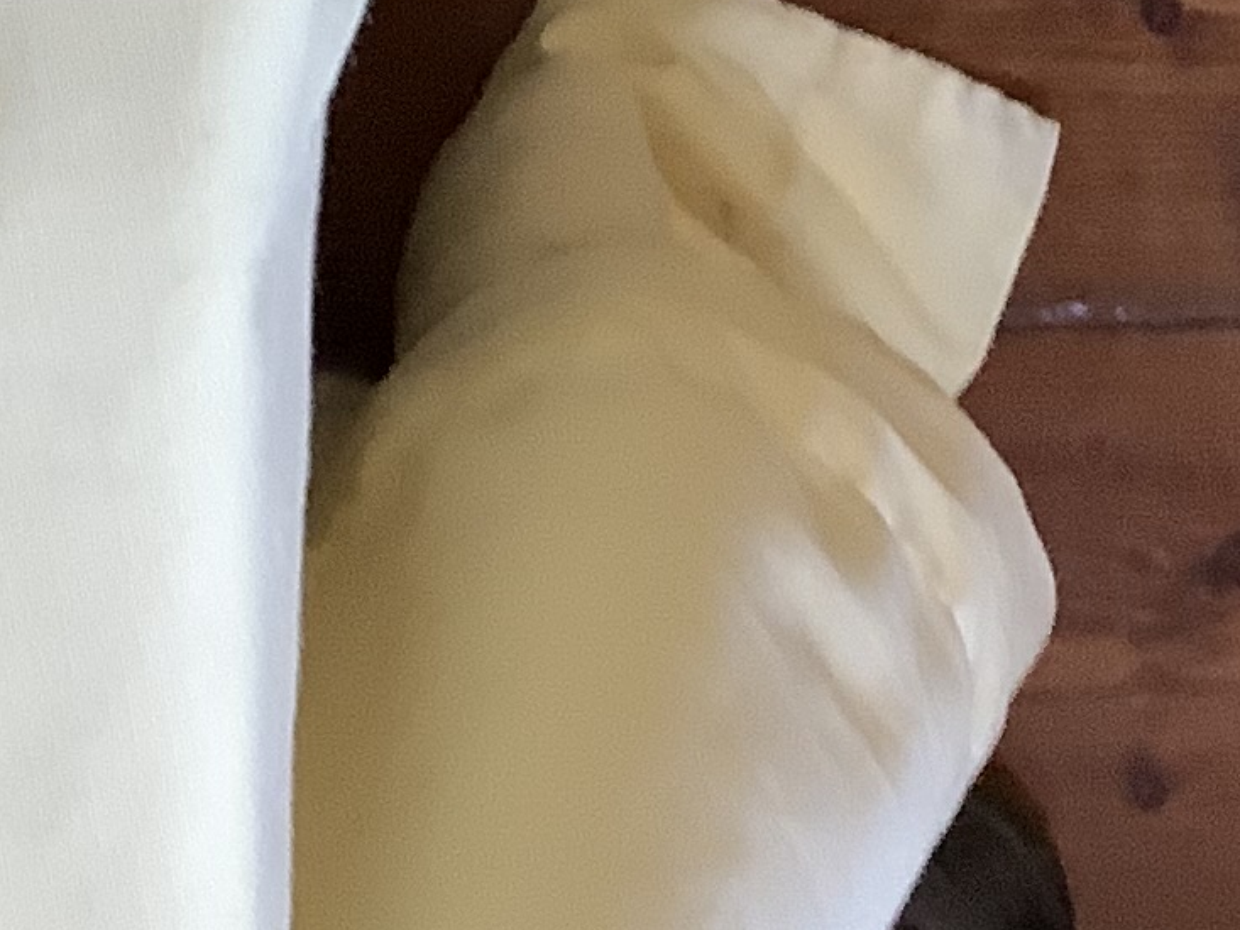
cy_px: -118
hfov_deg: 14.3
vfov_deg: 10.6
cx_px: 810
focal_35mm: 138
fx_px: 4944
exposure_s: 1/50
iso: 200
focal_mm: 3.3
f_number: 2.4
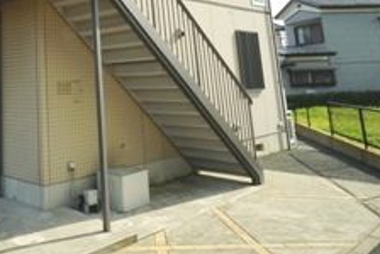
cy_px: 9
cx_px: 44
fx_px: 412
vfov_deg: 32.0
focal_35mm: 39
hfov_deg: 45.3
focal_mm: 13
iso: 200
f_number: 22
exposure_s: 1/60
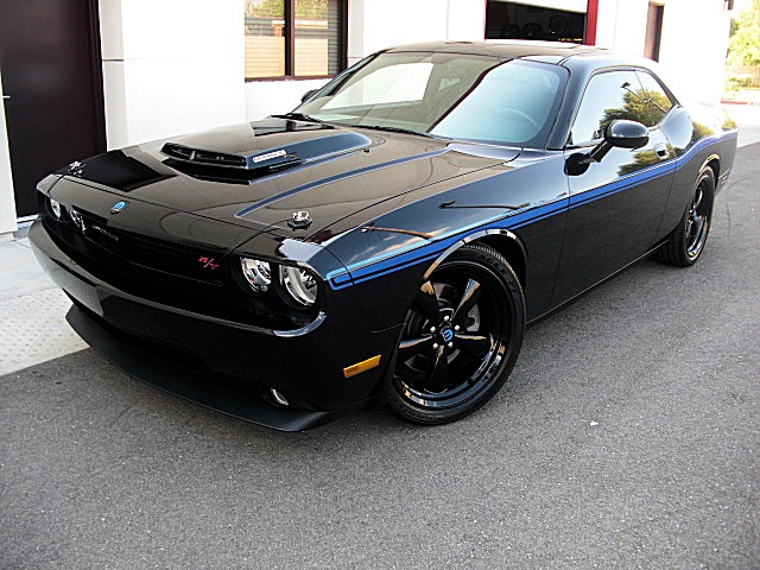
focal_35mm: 36
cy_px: 285
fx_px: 790
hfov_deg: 51.4
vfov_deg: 39.7
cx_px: 380
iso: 100
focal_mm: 6.3
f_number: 2.8
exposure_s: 1/125
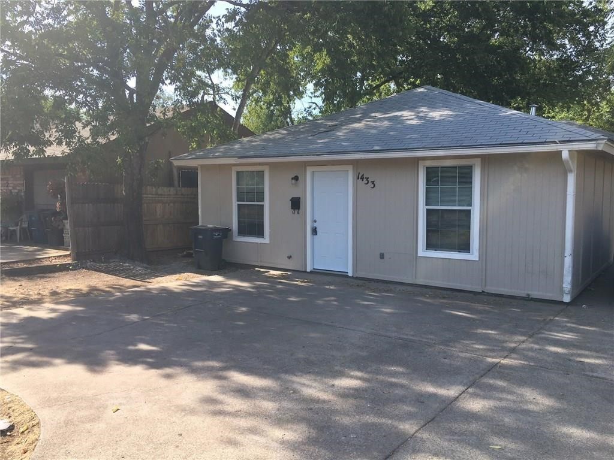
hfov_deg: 61.7
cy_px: 230
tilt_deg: -3.7
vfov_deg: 48.2
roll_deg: +0.5
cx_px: 307
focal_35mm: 29
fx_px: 514
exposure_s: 1/761
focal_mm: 4.15
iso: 25
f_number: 2.2
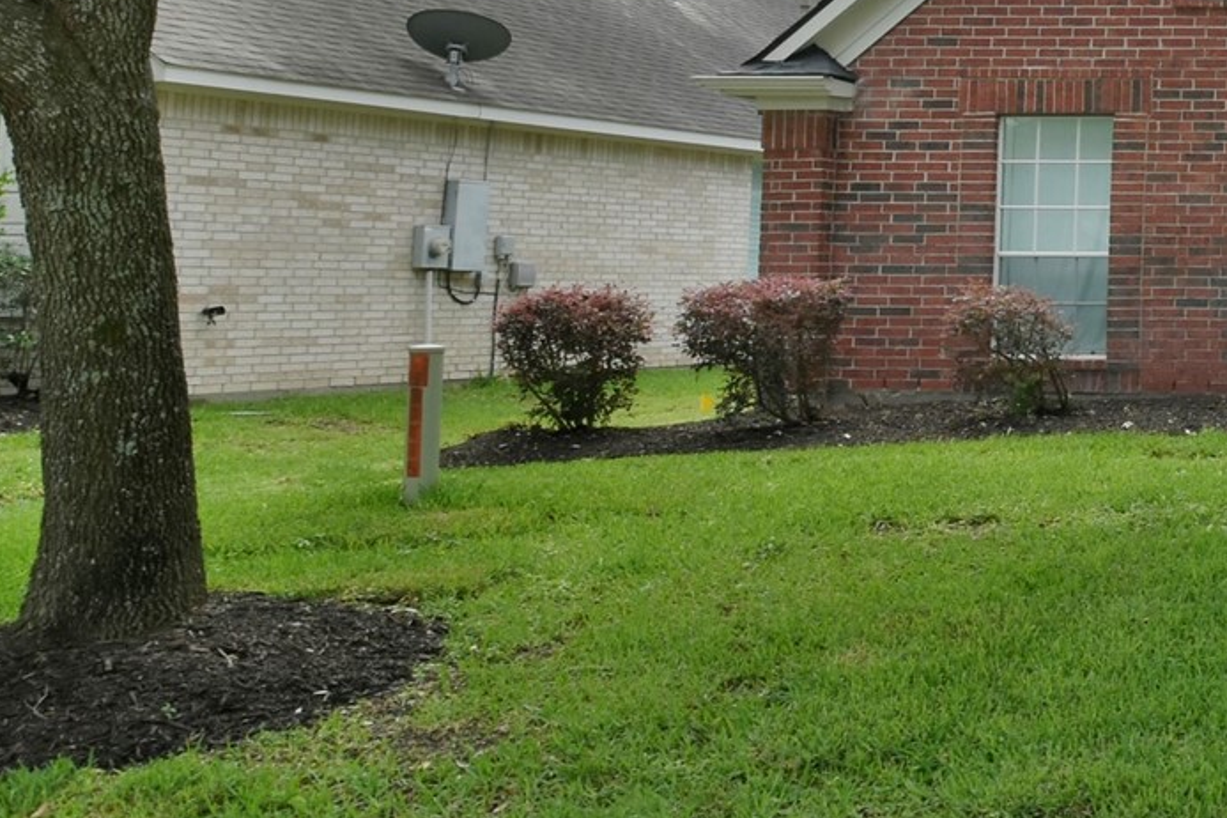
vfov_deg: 28.1
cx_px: 1769
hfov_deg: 29.1
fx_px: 1602
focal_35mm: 47
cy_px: 179
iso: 400
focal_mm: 10
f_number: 8
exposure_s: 1/1250
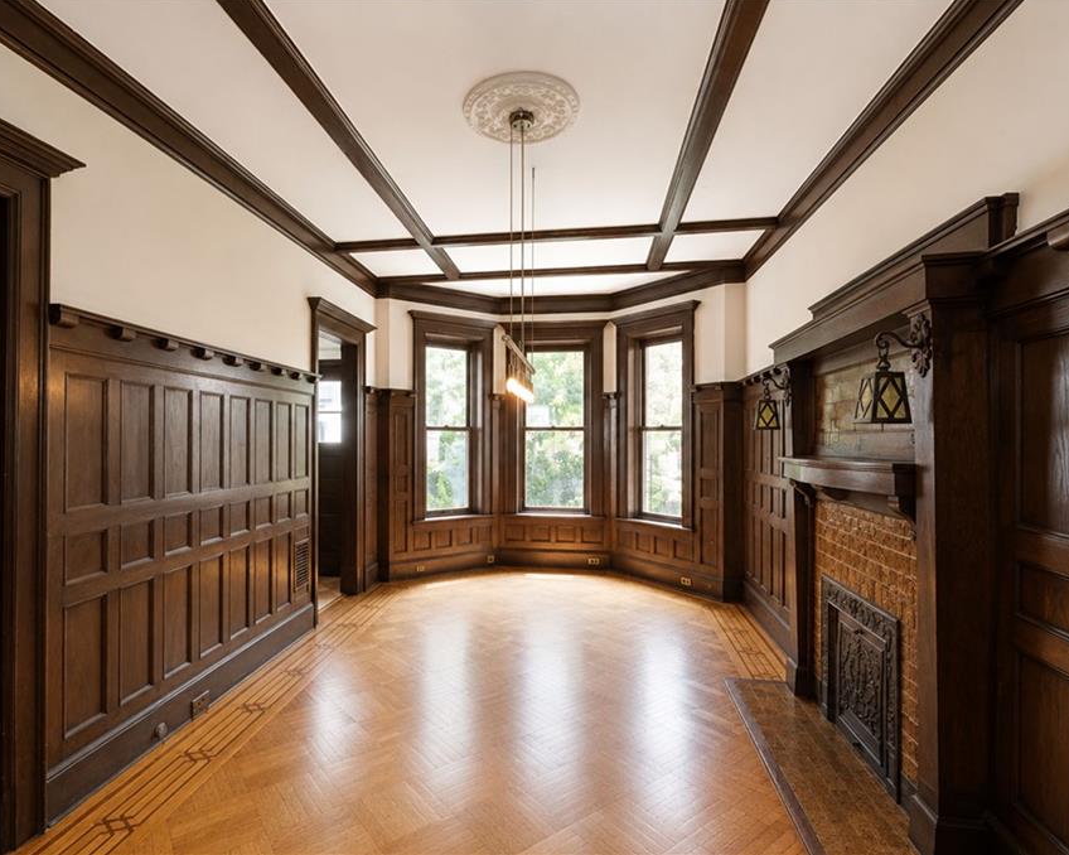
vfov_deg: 77.0
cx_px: 513
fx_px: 538
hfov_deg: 89.6
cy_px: 426
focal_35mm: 17
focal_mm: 10
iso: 2000
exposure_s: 1/60
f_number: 8
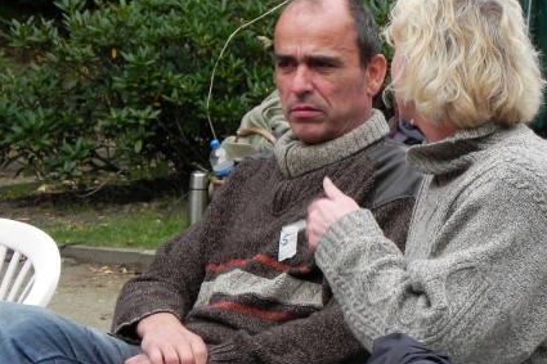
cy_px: 190
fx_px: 3068
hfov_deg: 10.2
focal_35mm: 202
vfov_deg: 6.8
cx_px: 385
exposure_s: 1/93.8
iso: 160
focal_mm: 23
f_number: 4.5
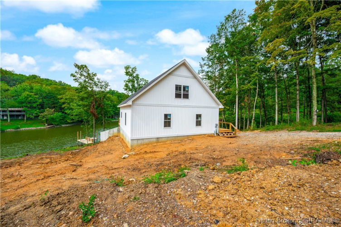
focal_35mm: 14
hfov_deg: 104.3
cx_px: 170
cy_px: 114
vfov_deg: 81.1
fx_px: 132
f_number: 6.3
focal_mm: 14
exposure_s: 1/320
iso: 200
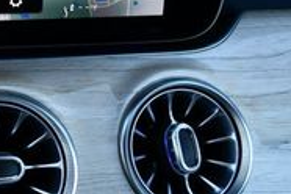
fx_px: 1002
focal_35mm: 124
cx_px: -133
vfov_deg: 10.9
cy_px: -22
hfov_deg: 15.4
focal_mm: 18
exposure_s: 1/250
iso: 400
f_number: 3.5
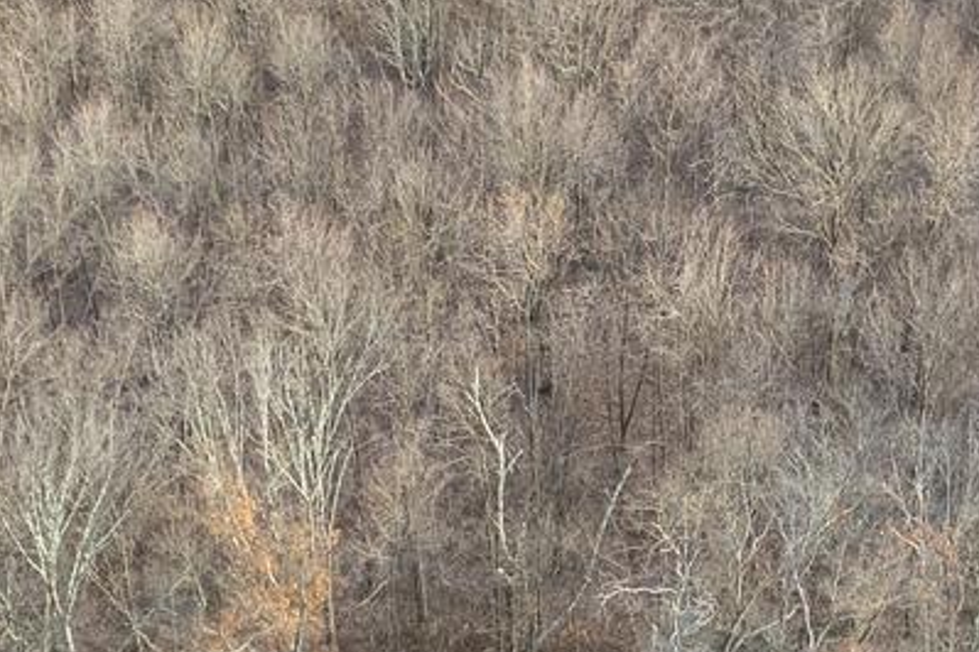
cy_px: 480
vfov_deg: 12.1
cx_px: 800
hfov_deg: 17.9
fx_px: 3073
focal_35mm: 113
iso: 100
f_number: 2.8
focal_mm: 8.38
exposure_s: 1/160
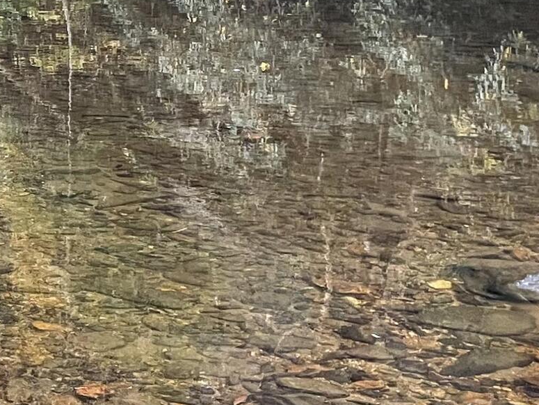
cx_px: -316
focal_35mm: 103
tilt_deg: -1.8
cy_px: -143
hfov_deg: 16.9
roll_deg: +1.4
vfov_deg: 13.8
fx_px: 1605
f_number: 1.6
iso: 160
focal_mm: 4.2
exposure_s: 1/60
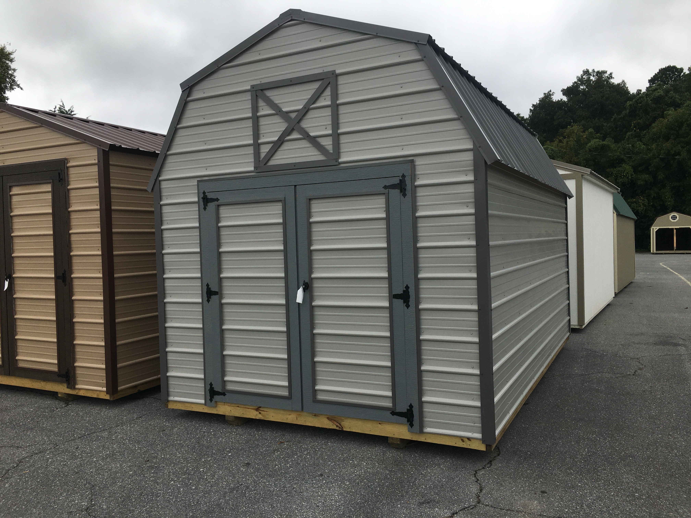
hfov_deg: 61.7
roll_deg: +0.7
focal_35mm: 29
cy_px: 259
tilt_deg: -0.6
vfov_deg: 48.2
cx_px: 346
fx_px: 579
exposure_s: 1/1012
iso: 25
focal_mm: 4.15
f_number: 2.2
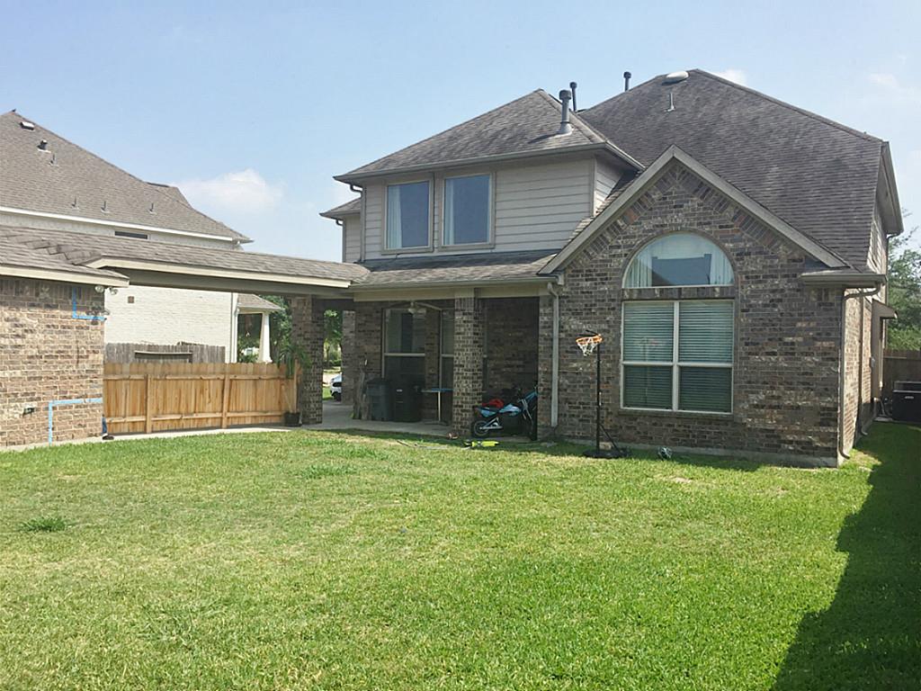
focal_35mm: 29
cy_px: 346
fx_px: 772
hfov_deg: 61.7
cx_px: 460
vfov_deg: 48.2
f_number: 2.2
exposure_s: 1/1883
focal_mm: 4.15
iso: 32
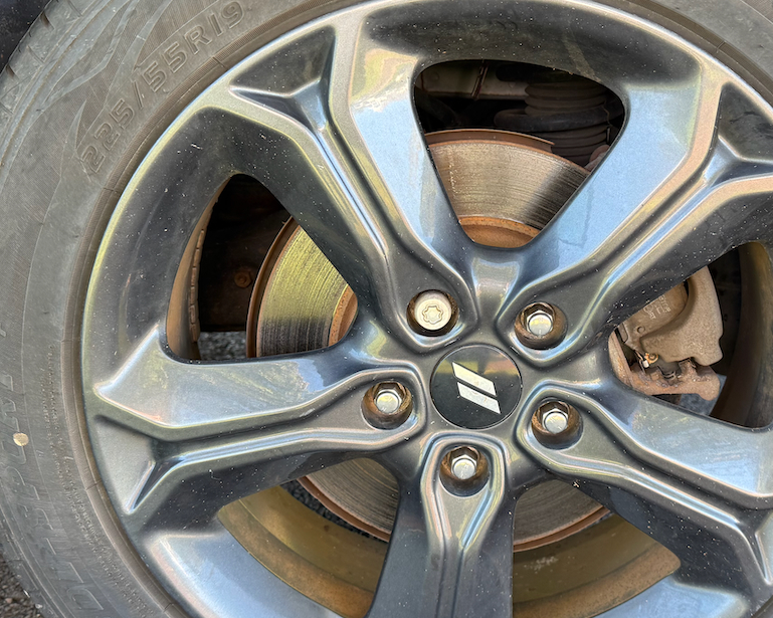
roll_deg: +0.1
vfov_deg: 38.2
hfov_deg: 46.6
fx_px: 892
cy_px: 328
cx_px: 456
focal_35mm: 39
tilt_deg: -17.6
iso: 125
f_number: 1.78
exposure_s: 1/121
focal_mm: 6.76
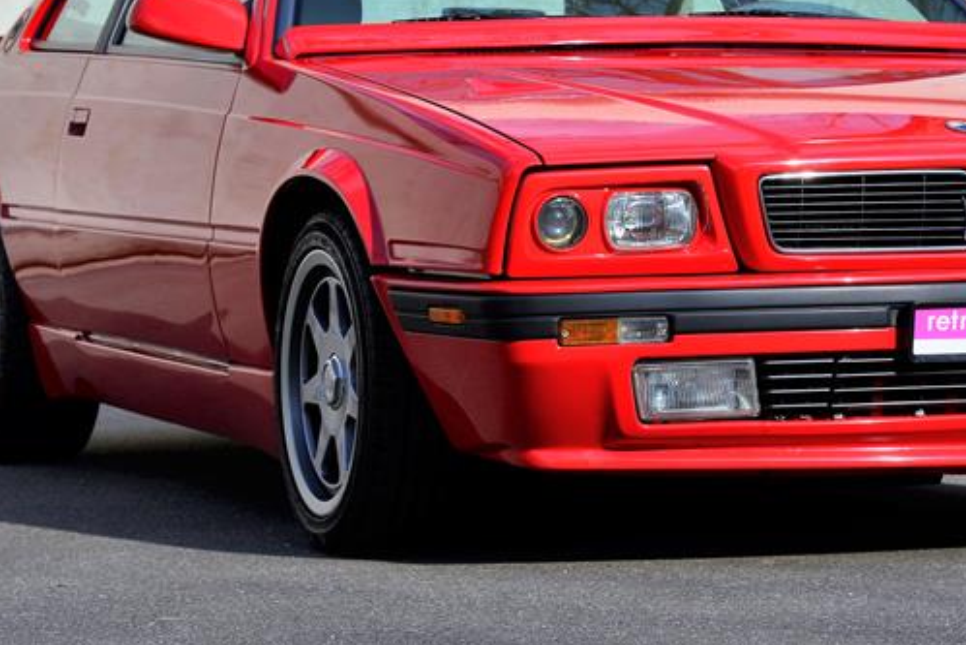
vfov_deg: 9.5
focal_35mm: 144
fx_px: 3865
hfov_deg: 14.2
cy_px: 130
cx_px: 633
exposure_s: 1/200
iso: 100
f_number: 8
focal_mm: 75
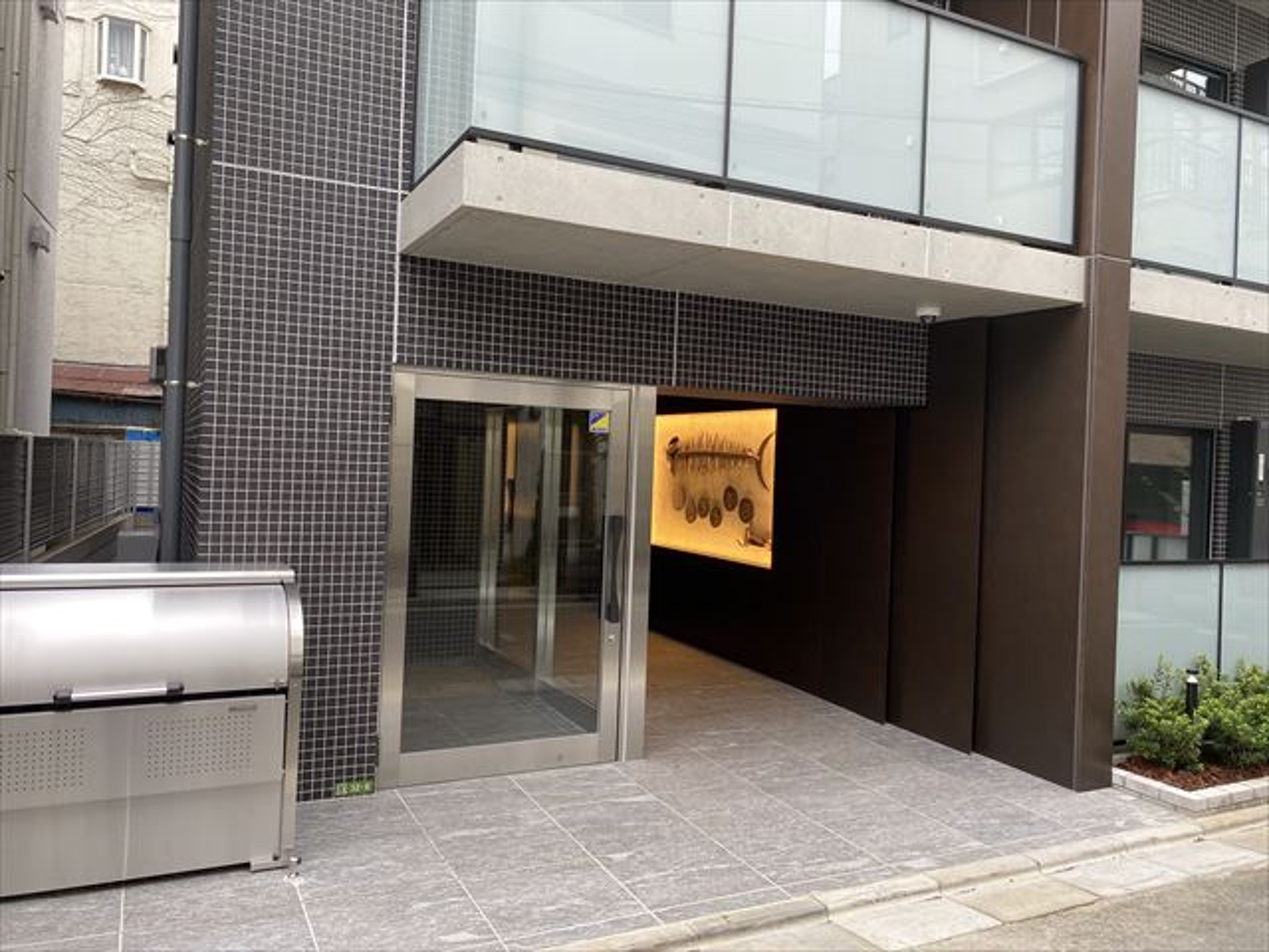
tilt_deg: -1.0
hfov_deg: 67.3
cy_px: 476
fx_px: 953
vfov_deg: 53.1
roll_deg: -2.2
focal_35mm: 26
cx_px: 634
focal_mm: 4.25
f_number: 1.8
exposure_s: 1/122
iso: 64
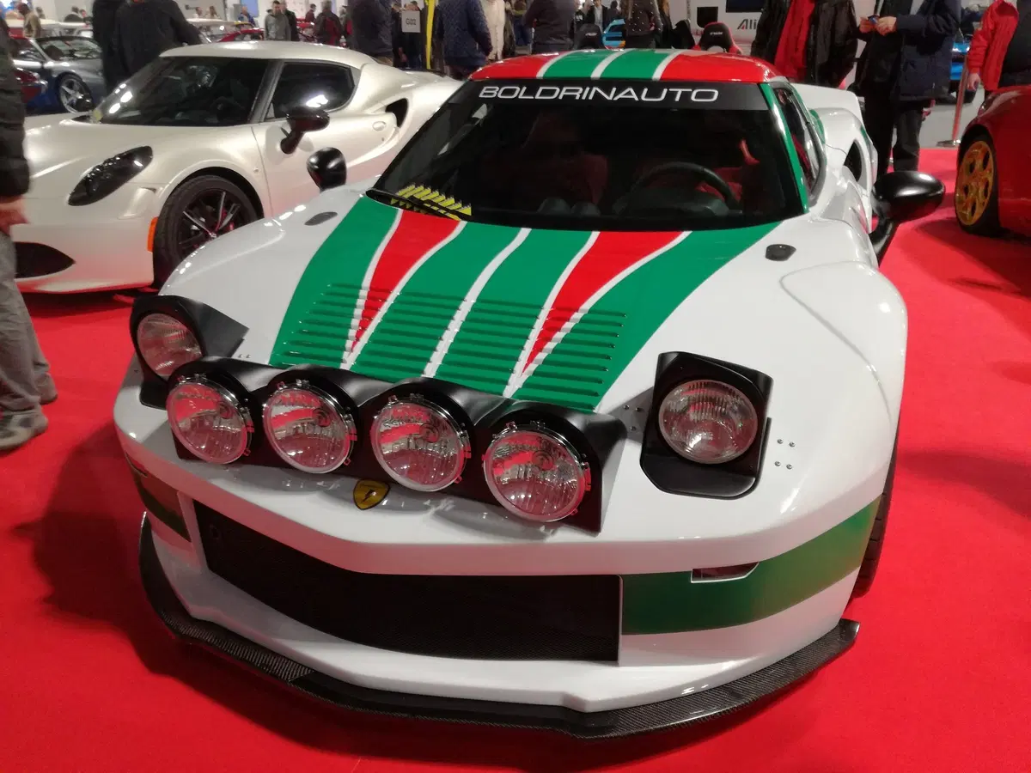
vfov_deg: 51.4
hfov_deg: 65.3
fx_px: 804
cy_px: 386
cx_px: 516
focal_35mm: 27
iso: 160
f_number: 2
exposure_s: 1/33.3
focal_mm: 3.79
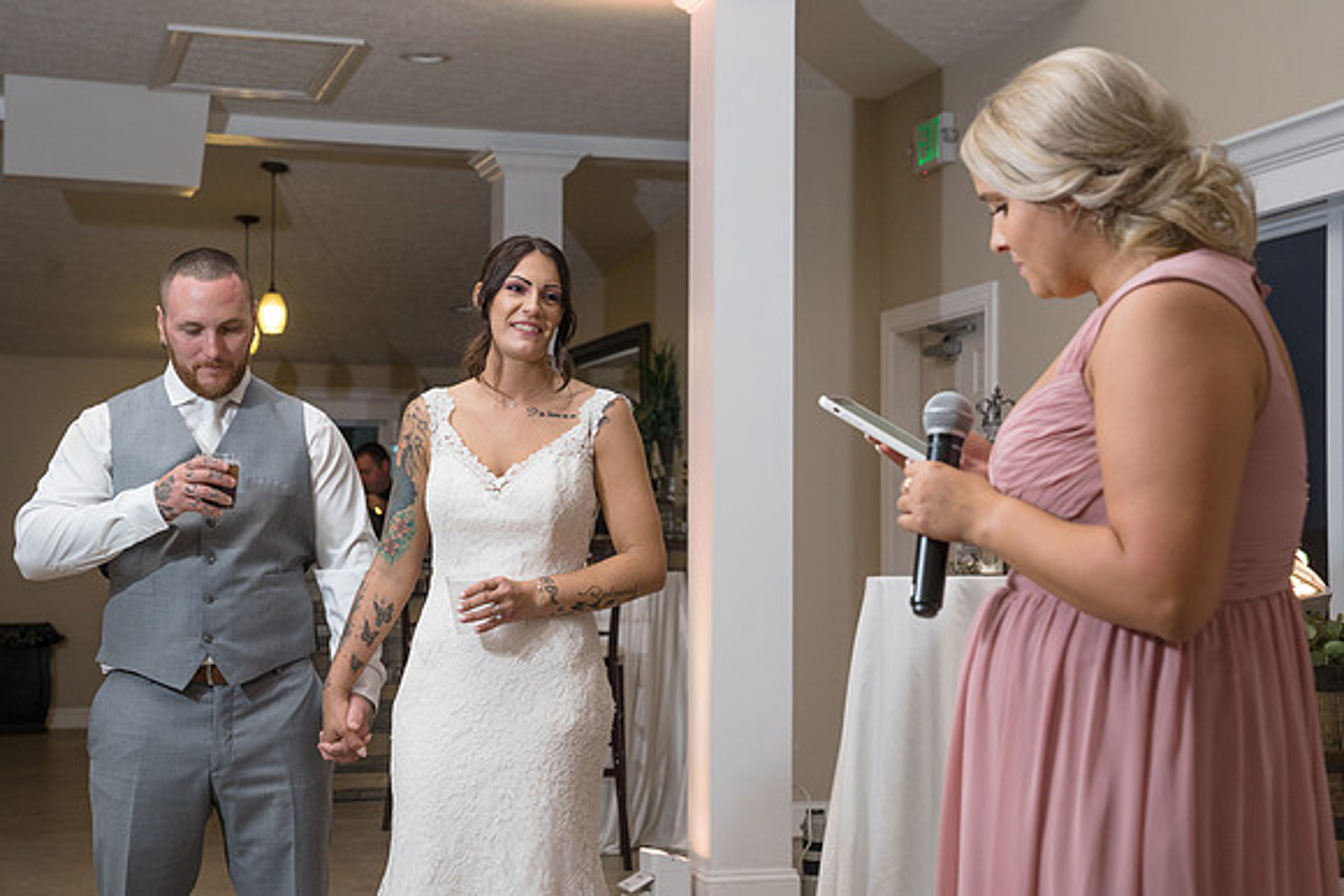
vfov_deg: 21.5
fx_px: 2356
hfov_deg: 31.8
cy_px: 435
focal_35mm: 63
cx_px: 637
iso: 2000
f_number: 5.6
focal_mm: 59
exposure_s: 1/200
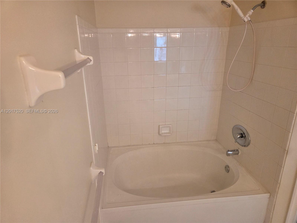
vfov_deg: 58.9
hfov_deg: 73.9
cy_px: 112
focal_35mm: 23
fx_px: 197
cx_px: 148
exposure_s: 1/120
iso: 500
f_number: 1.8
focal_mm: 5.4
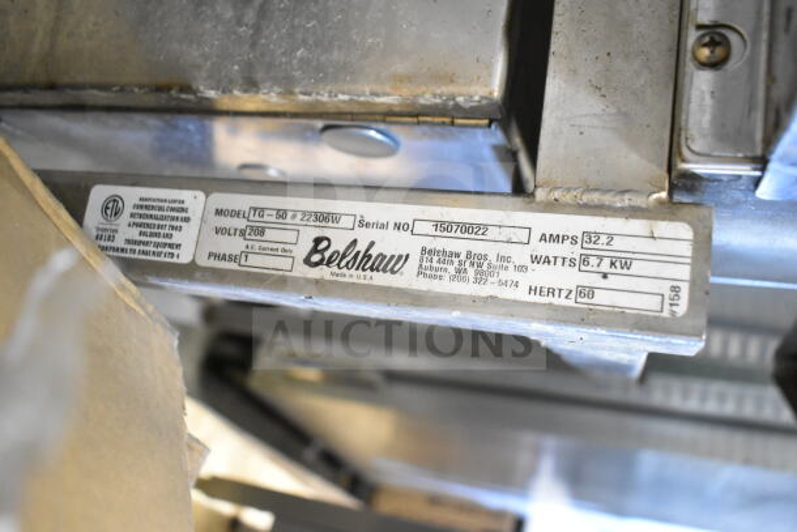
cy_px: 266
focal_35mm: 32
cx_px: 398
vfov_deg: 41.7
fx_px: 697
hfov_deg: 59.5
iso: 5000
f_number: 3.8
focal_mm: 21
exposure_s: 1/30
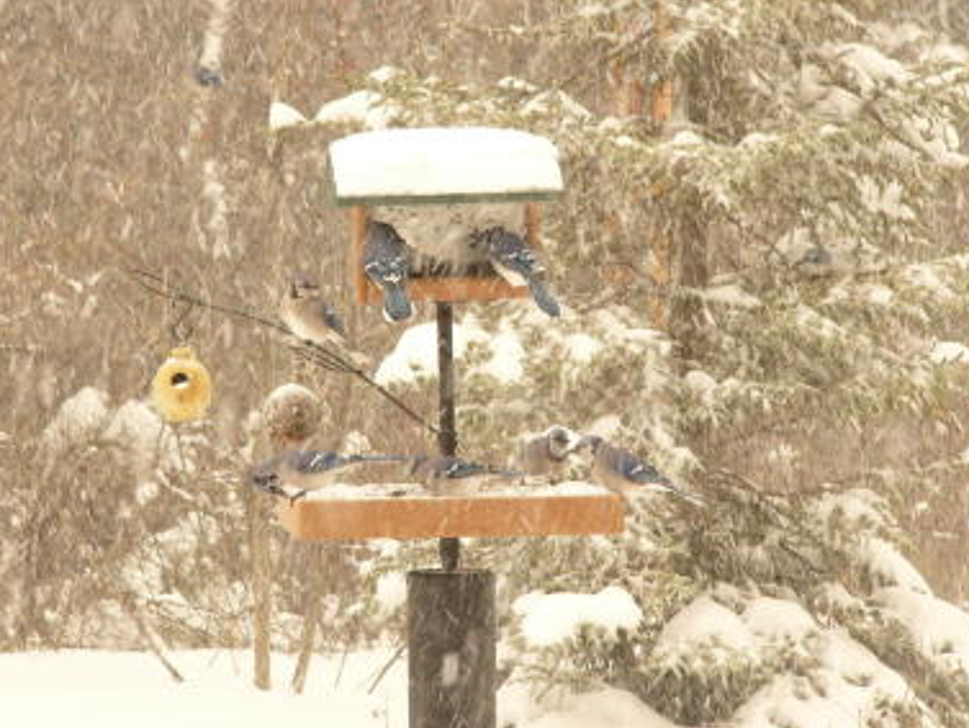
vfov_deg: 7.0
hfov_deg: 9.4
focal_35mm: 211
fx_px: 5908
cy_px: 383
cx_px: 488
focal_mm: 33.1
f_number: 4.6
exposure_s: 1/60
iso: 200
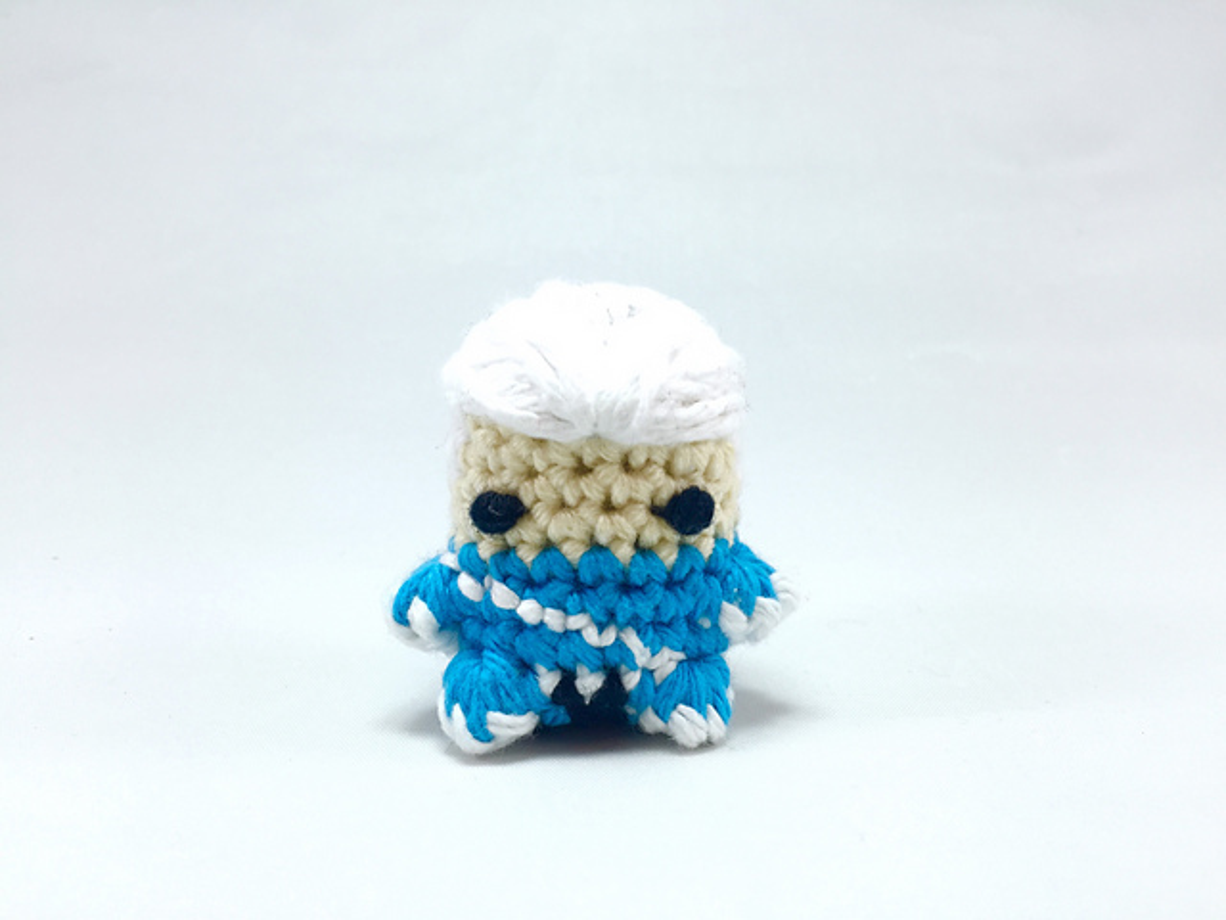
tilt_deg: -7.7
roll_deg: -0.2
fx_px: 1027
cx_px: 613
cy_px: 460
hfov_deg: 61.7
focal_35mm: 29
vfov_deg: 48.2
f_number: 2.2
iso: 32
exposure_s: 1/60
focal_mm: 4.15
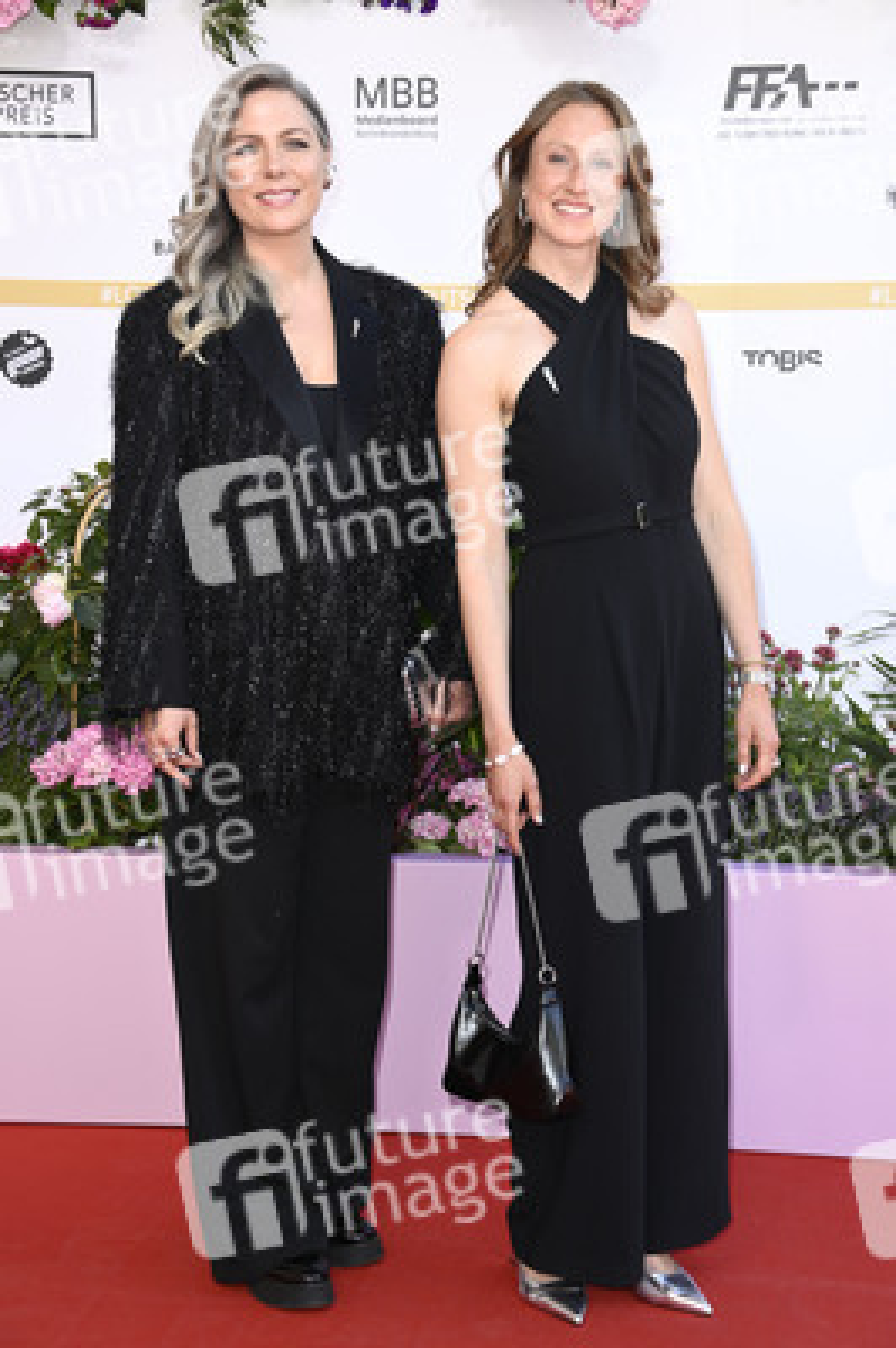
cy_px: 674
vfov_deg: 29.7
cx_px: 448
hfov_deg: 20.0
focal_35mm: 68
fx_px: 2543
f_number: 5.6
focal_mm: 68
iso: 500
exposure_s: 1/250
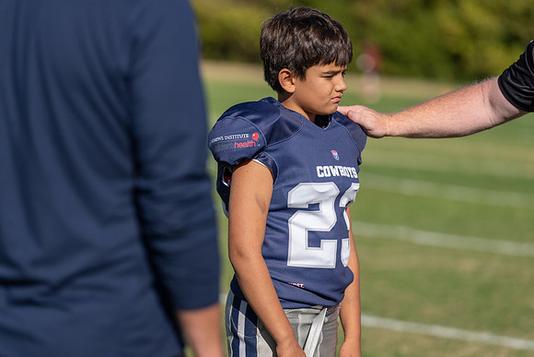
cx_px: 267
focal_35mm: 137
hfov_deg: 15.0
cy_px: 178
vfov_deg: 10.0
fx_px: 2033
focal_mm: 137
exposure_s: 1/8000
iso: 400
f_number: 2.8
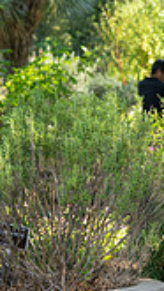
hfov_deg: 5.1
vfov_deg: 9.4
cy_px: 163
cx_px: 443
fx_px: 1775
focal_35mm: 230
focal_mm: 52
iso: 320
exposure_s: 1/160
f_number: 5.6
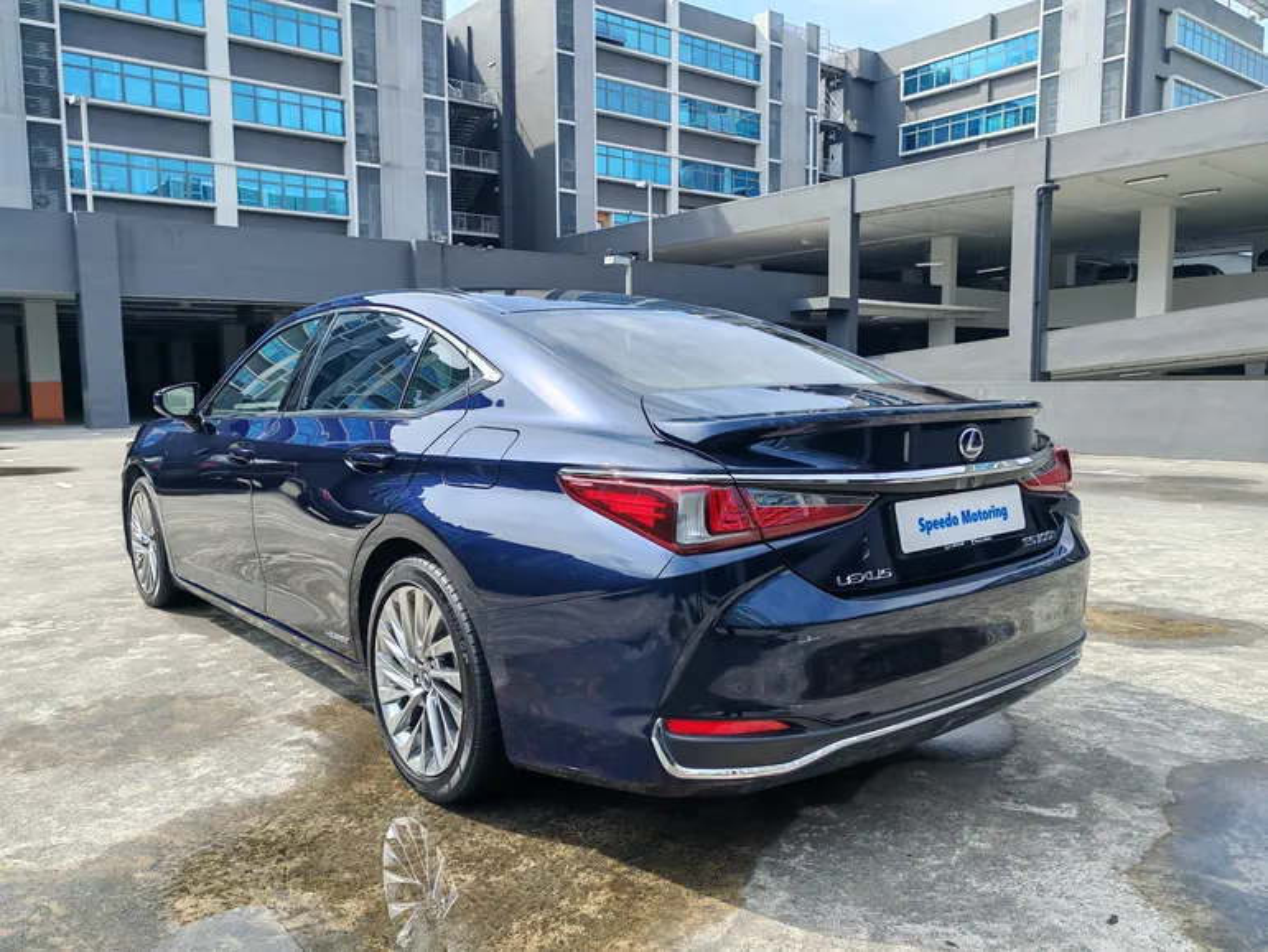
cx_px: 634
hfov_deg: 65.3
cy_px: 476
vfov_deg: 51.4
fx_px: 989
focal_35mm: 27
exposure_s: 1/1300
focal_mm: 5.52
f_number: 1.95
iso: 50
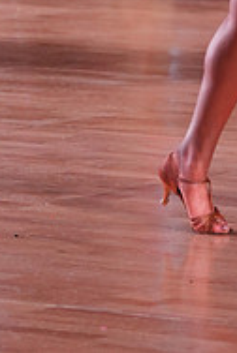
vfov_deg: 4.7
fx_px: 4299
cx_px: 276
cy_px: -190
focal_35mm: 437
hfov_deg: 3.2
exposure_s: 1/400
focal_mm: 95
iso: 1250
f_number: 2.8
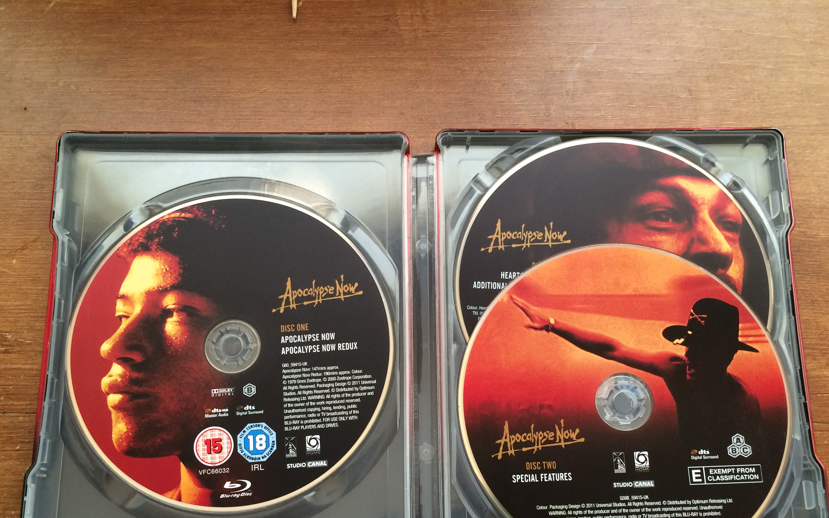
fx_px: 768
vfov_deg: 36.9
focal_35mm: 34
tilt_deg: -77.6
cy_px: 340
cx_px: 412
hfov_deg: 56.7
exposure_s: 1/30
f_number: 2.2
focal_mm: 4.15
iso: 80
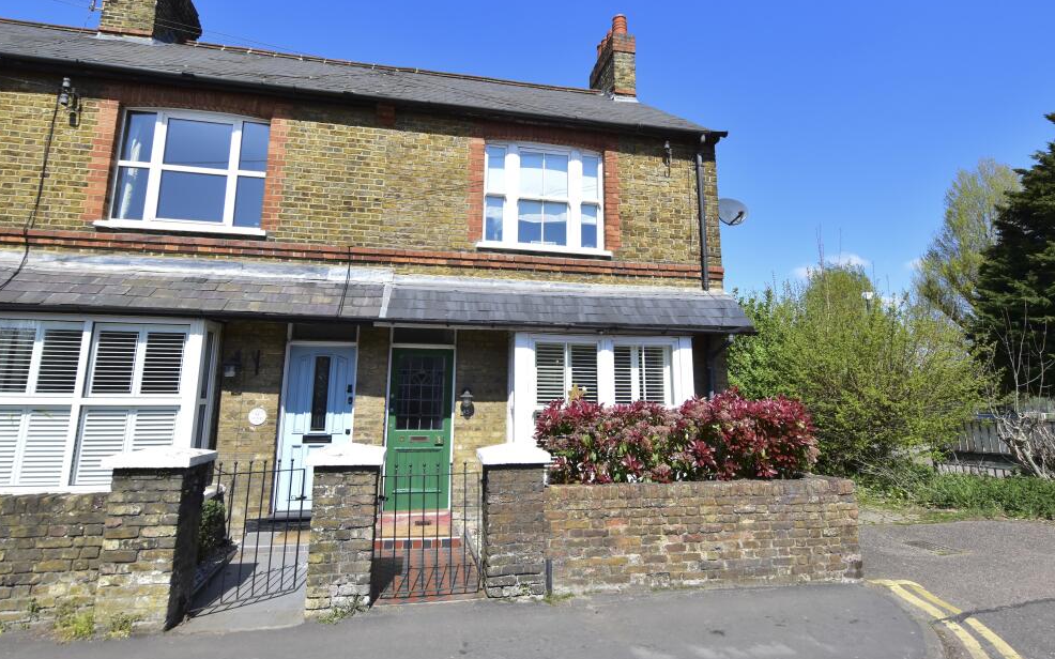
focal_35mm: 18
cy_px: 304
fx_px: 525
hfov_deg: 90.3
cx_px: 533
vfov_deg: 64.1
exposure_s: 1/1000
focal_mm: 11.5
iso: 640
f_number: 8
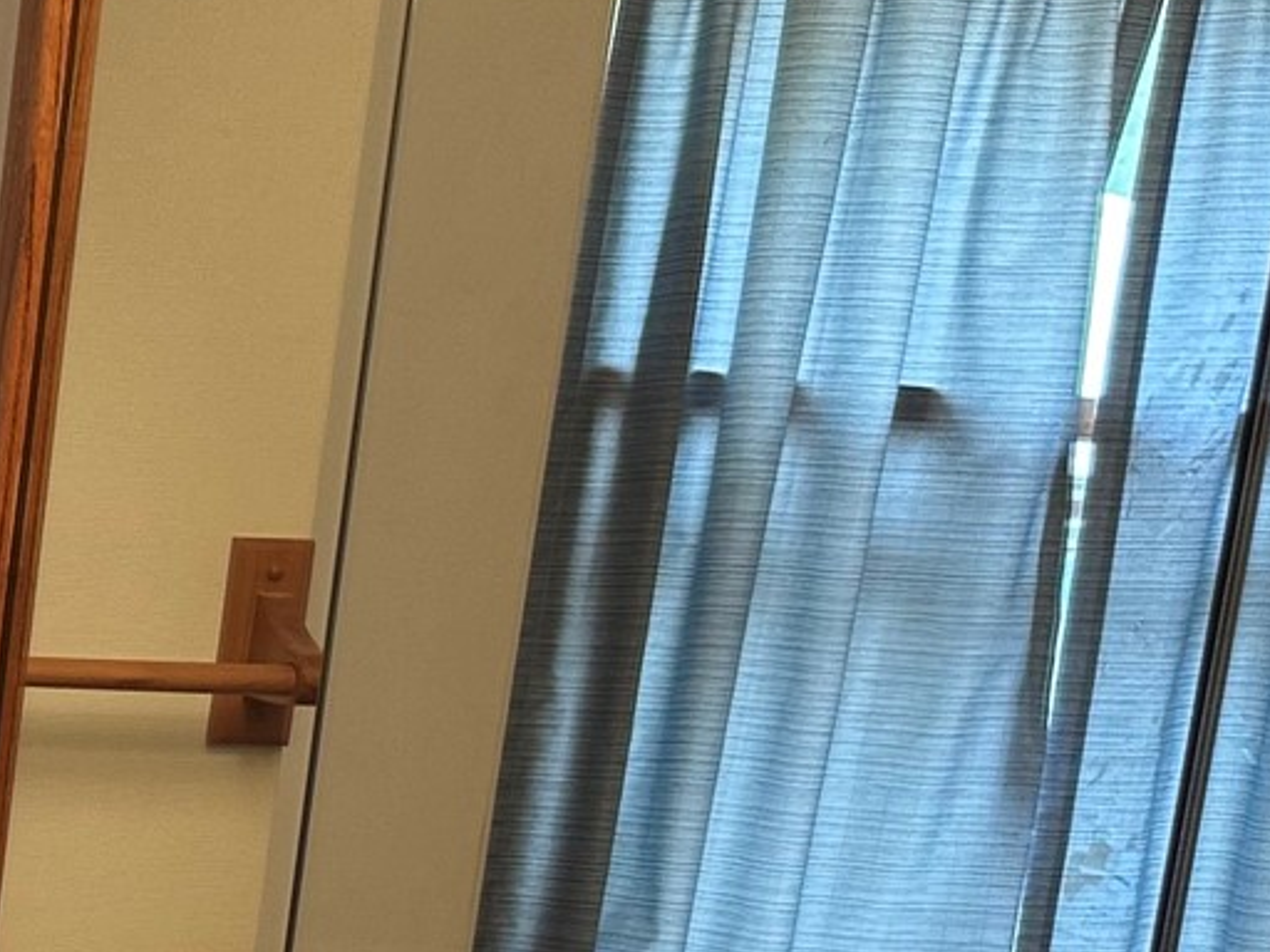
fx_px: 3522
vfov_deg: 14.9
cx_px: -1176
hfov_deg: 16.3
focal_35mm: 96
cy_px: 1113
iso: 125
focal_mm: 6.86
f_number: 1.78
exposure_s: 1/120
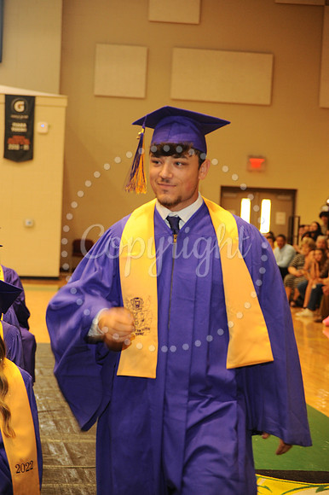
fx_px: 1441
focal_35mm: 105
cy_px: 248
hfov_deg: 13.0
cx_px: 164
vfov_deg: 19.5
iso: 1250
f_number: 5.6
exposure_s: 1/60
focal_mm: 105
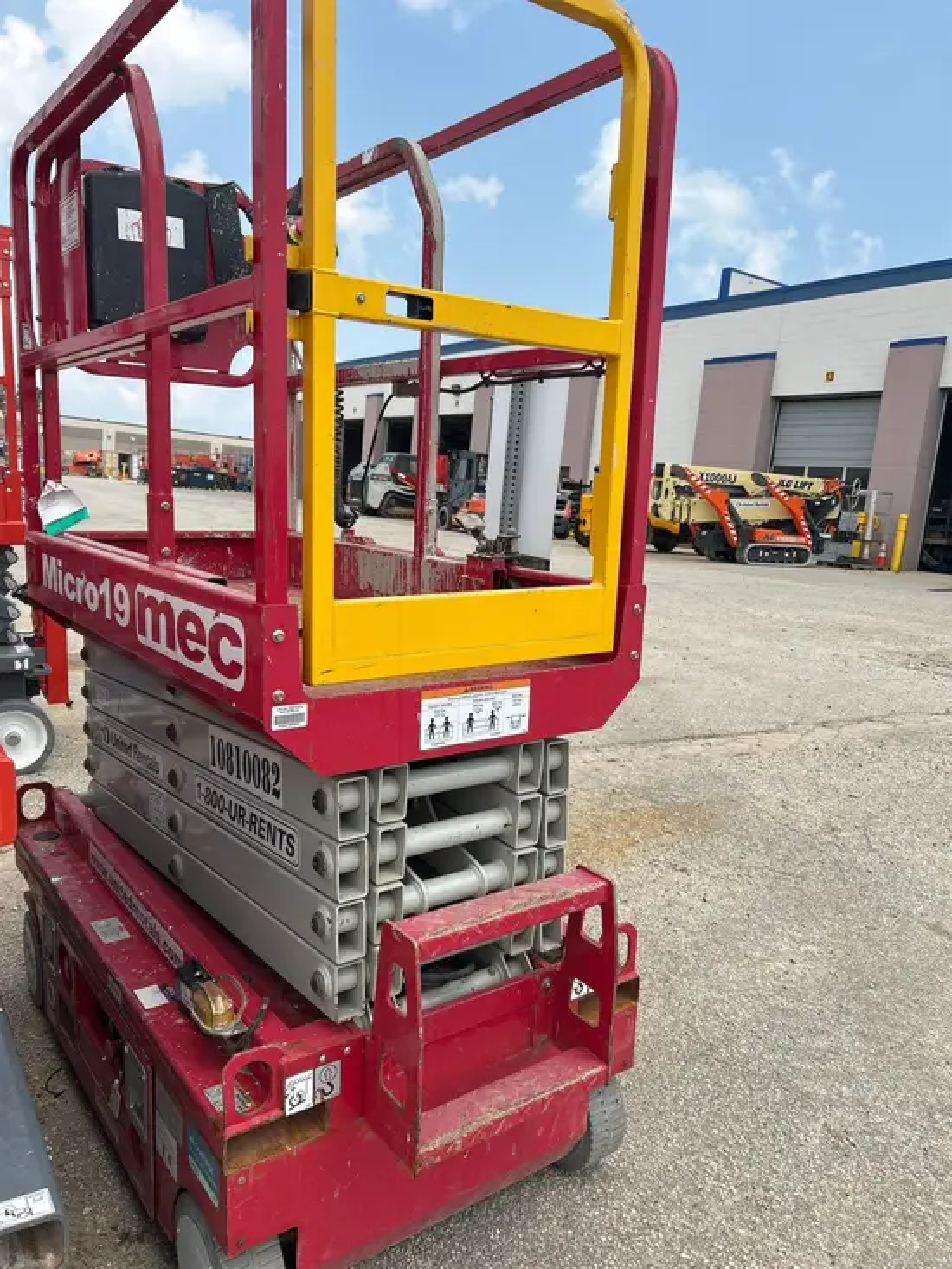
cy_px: 634
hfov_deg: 53.1
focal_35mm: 26
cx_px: 476
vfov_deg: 67.3
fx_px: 953
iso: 50
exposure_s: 1/3571
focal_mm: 5.7
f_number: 1.5
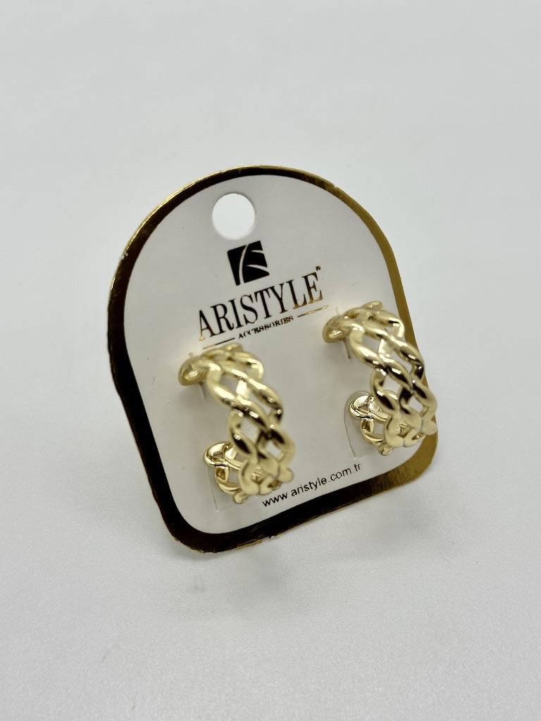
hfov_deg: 30.3
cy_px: 360
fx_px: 1000
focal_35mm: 48
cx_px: 270
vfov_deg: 39.7
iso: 64
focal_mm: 6.86
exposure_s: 1/218
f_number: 1.78
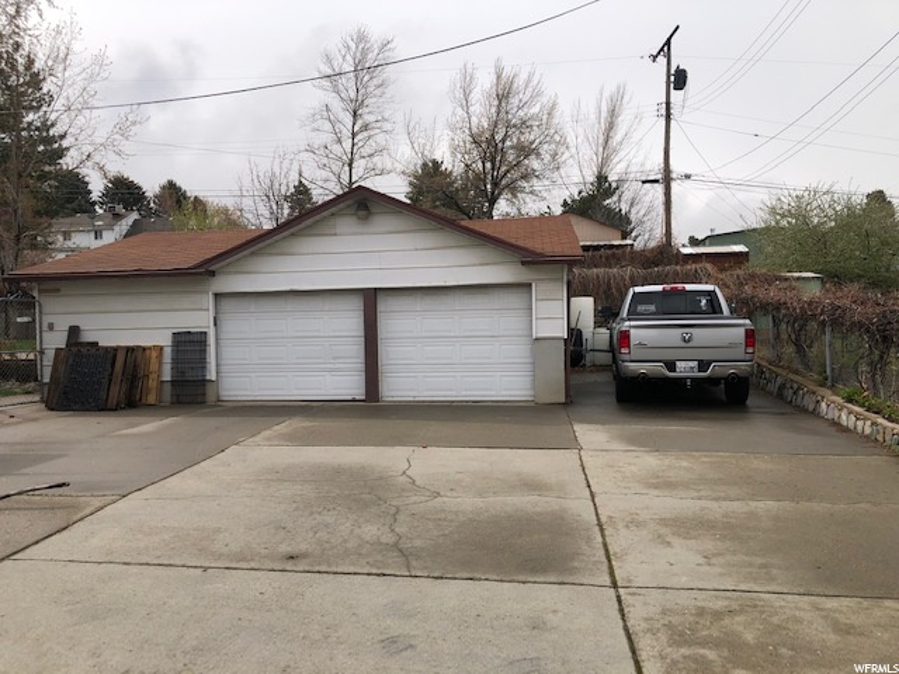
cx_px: 450
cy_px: 337
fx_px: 727
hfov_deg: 63.4
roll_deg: +1.7
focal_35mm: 28
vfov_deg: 49.7
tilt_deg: +0.6
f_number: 1.8
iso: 20
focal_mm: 3.99
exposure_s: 1/2404
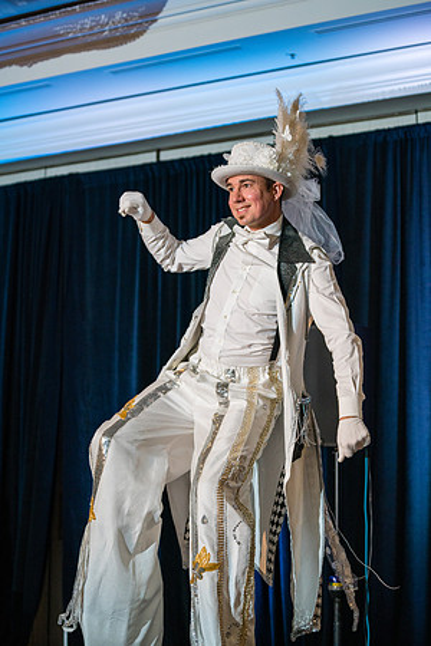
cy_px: 323
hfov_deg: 19.5
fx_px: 1257
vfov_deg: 28.8
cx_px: 216
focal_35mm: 70
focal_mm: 70
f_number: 4
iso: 1600
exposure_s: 1/200
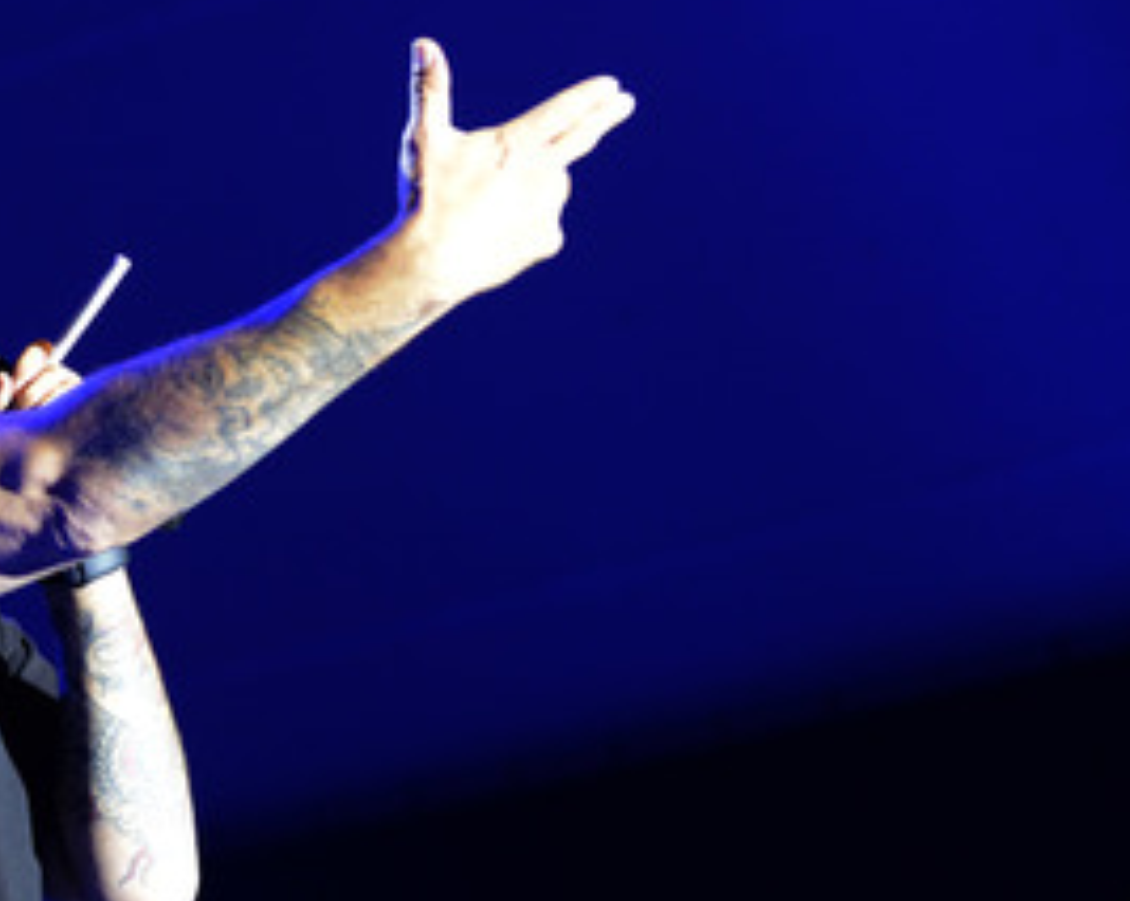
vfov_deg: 11.8
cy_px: 533
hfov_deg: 14.8
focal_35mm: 130
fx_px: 4343
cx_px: 366
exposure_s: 1/320
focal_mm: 82
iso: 3200
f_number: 3.5
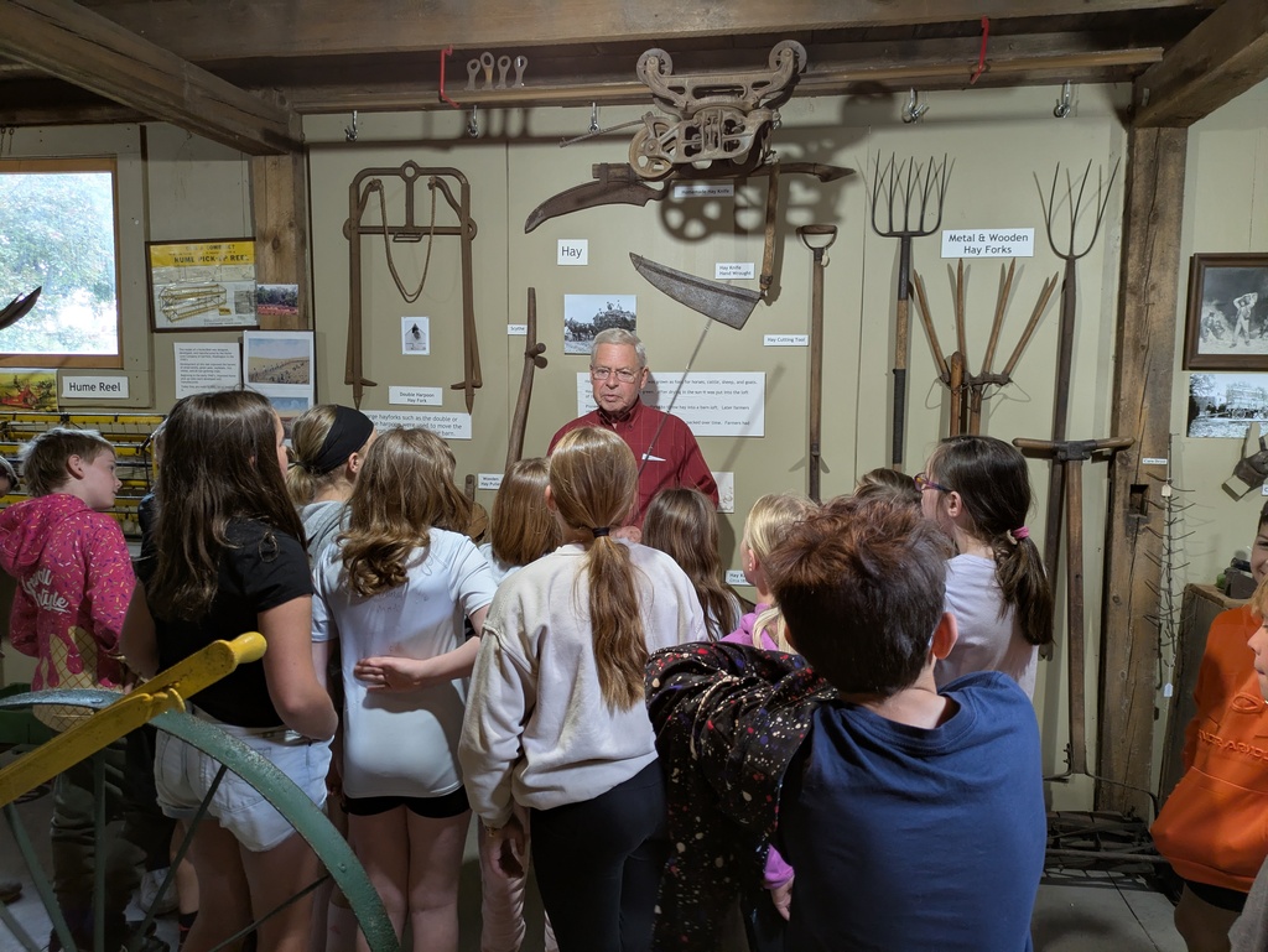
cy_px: 476
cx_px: 634
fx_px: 916
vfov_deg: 54.9
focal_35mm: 25
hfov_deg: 69.4
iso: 244
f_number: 1.89
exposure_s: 1/60
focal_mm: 5.43
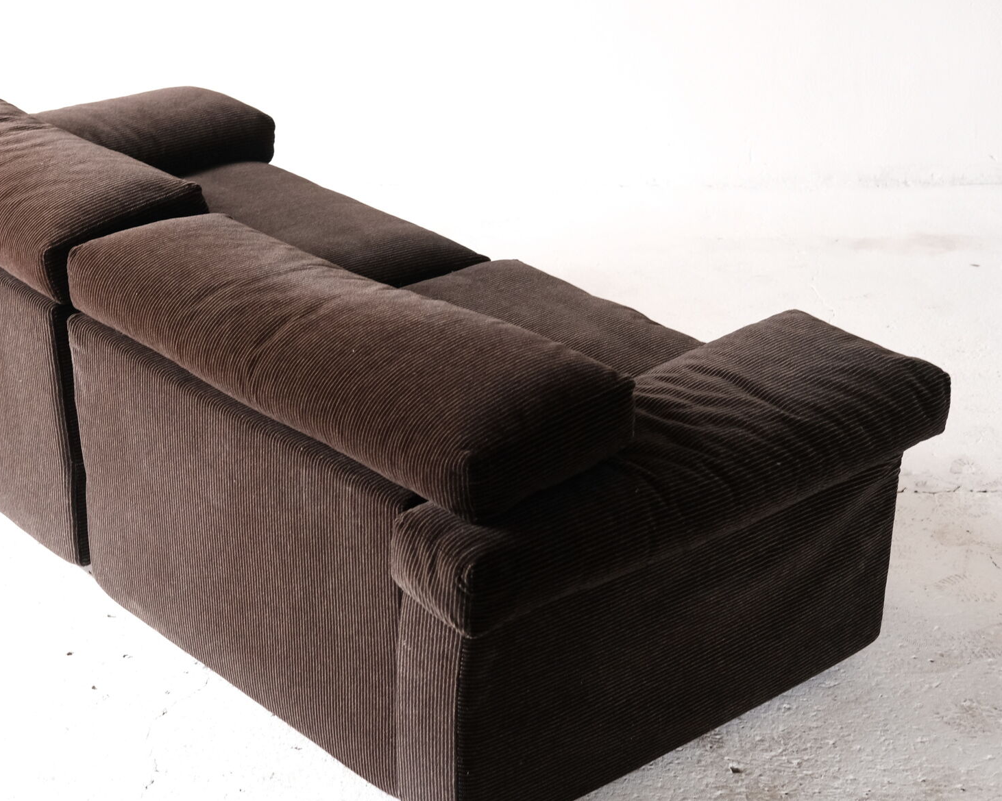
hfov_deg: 27.9
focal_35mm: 68
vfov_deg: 22.5
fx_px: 2016
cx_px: 404
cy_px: 432
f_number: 4
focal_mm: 35
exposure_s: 1/125
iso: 2500
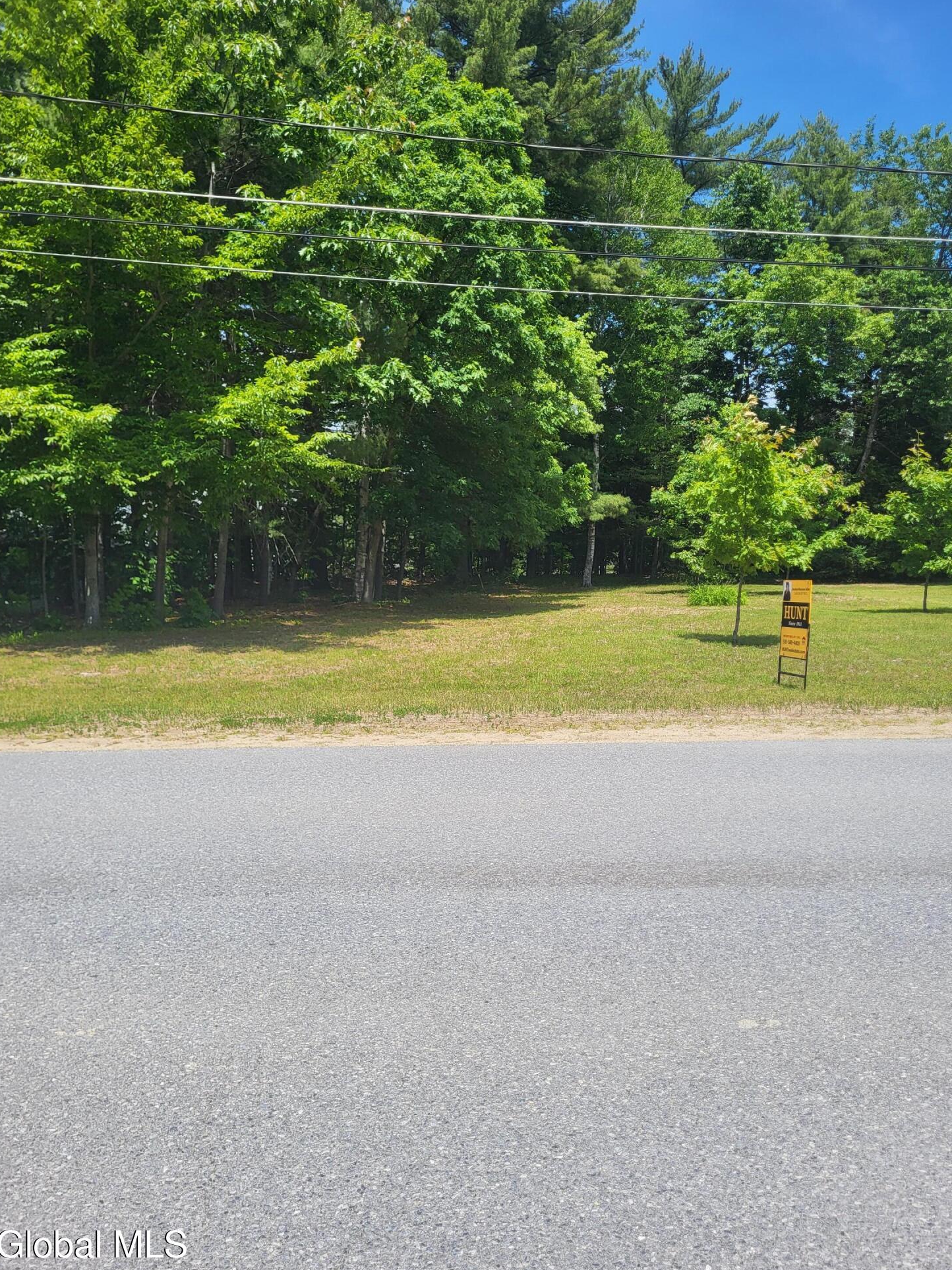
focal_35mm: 27
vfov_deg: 65.3
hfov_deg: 51.3
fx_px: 990
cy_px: 646
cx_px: 487
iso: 40
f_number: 1.8
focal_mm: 5.4
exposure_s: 1/2175
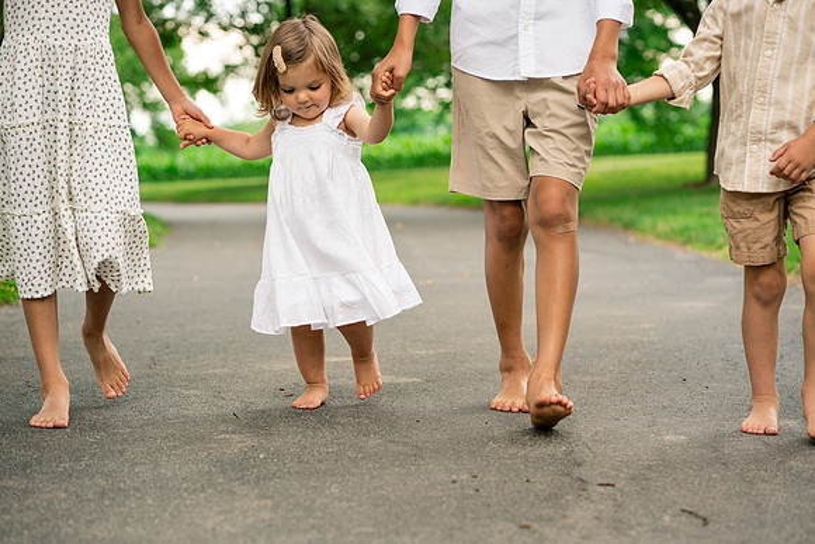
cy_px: 272
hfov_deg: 23.9
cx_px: 408
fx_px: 1925
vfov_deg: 16.1
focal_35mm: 85
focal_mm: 85
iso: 500
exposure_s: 1/500
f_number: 3.5
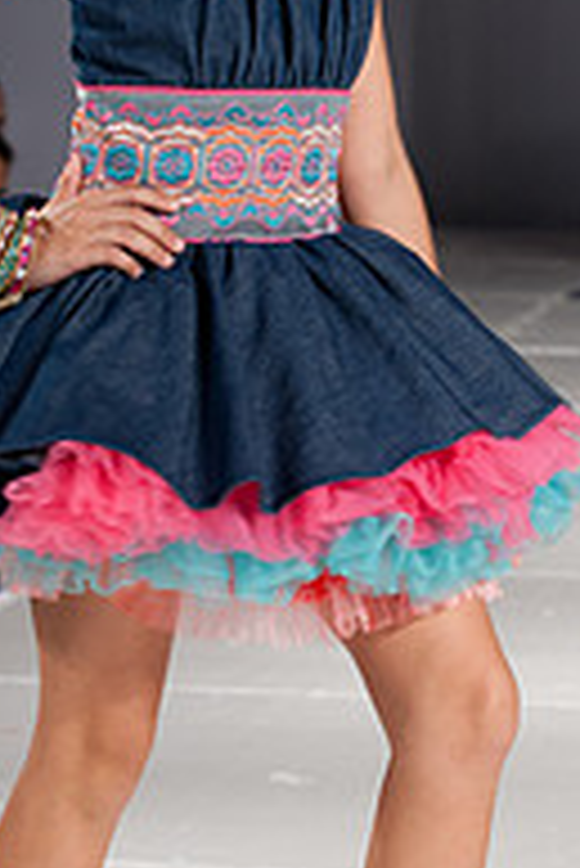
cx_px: 261
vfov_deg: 12.6
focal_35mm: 163
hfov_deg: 8.4
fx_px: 3932
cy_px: 297
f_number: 5
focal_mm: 70
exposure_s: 1/125
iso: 200
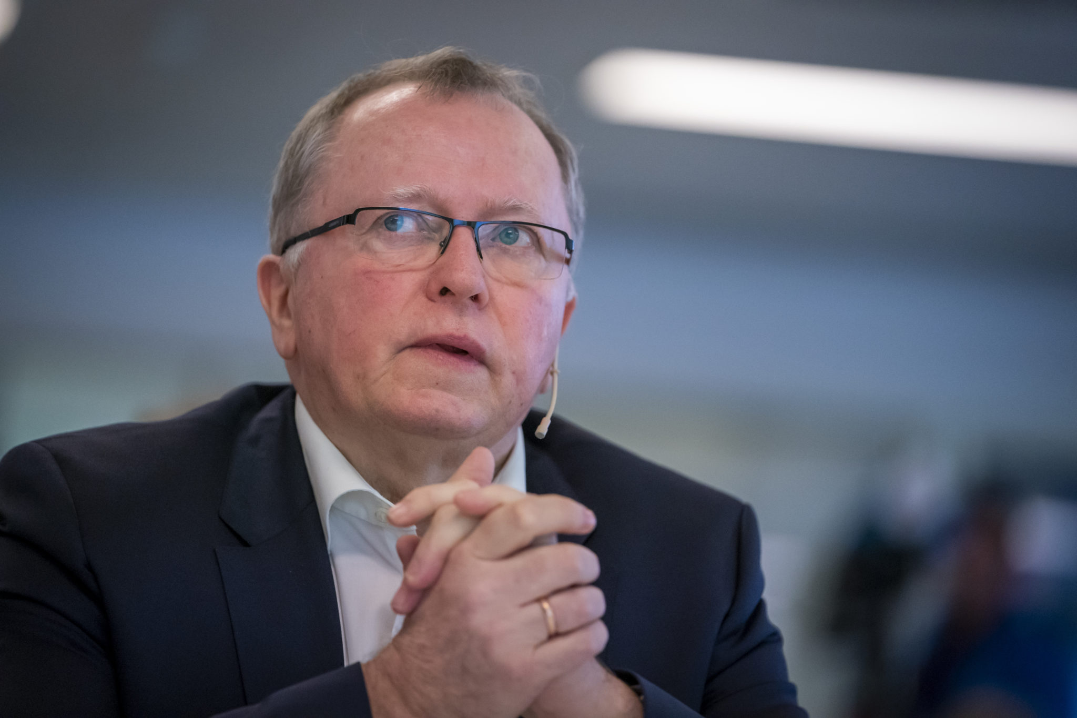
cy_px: 359
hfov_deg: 12.0
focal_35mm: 171
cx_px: 538
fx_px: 5115
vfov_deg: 8.0
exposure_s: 1/200
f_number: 2.8
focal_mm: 171
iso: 5000
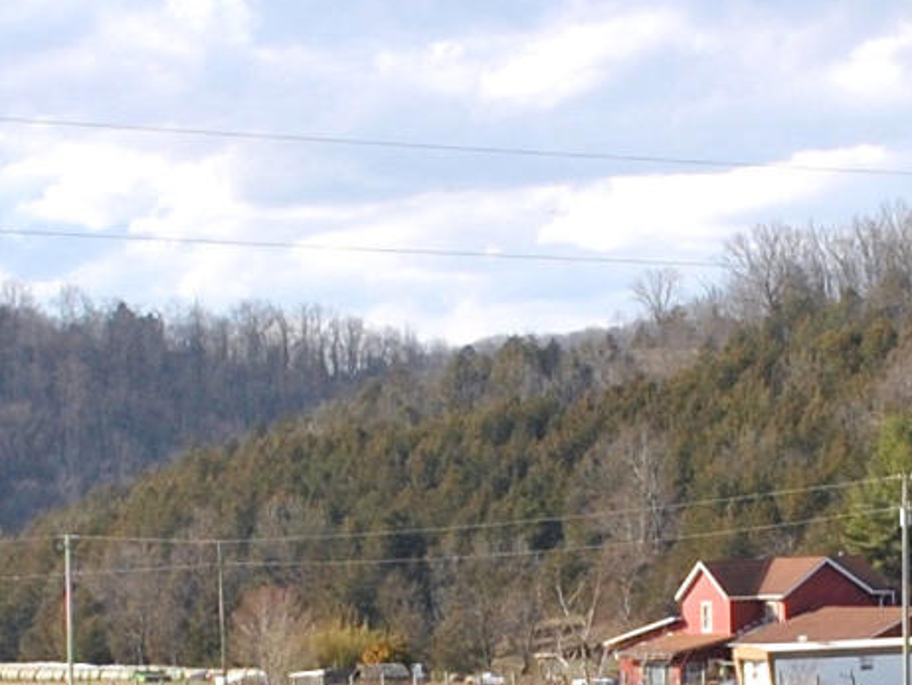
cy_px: 596
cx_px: 499
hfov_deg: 11.7
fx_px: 4454
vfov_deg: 8.8
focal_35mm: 169
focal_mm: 18
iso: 100
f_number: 8
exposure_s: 1/250
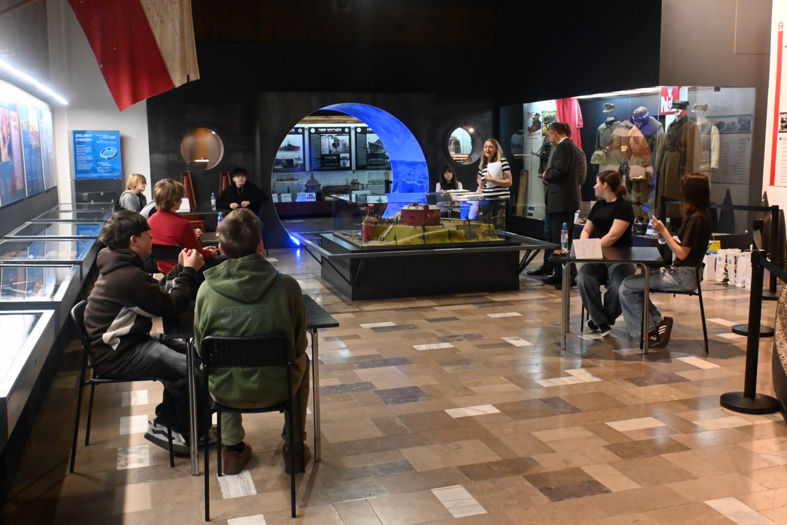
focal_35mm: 34
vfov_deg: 38.4
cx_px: 394
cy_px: 262
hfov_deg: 55.1
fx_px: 754
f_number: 4.2
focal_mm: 23
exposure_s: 1/60
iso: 4500
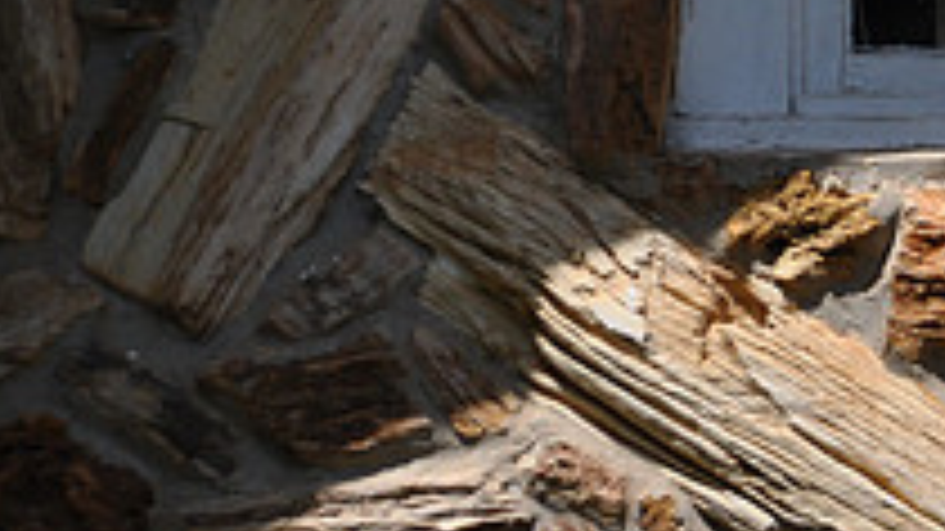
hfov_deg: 2.5
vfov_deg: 1.4
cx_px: 1287
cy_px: 277
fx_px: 21205
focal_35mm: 846
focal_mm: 195
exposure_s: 1/1000
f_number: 6
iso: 400
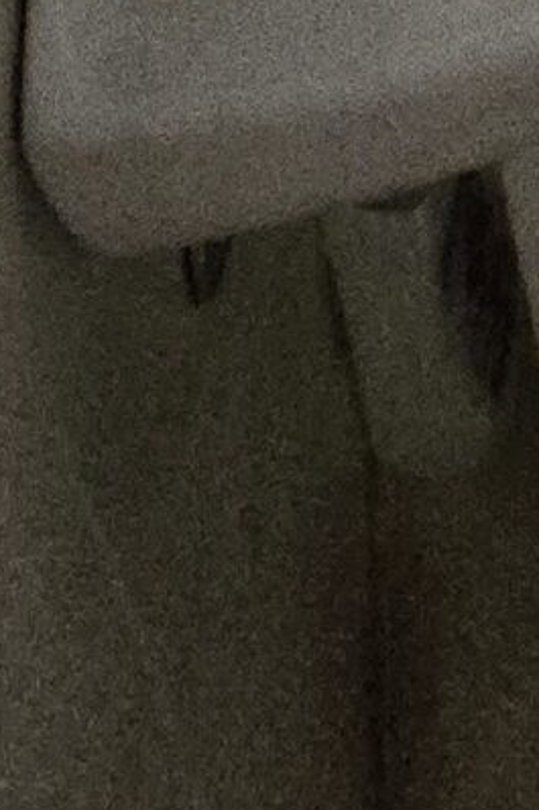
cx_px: 899
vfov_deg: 11.0
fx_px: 1955
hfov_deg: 14.3
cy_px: -1718
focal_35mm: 87
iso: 1250
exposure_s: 1/50
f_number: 2.2
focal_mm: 2.2
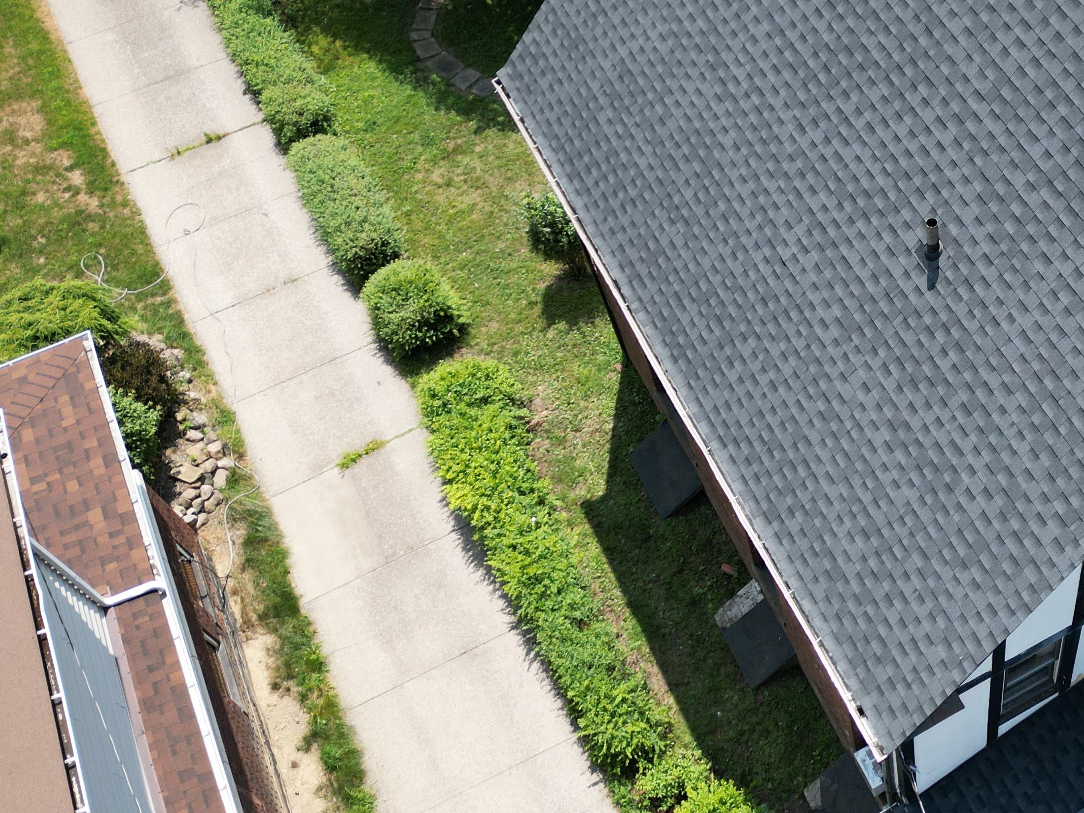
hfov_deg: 40.3
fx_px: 1378
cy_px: 373
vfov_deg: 32.9
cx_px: 939
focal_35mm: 44
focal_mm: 6.72
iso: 150
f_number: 1.7
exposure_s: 1/2000
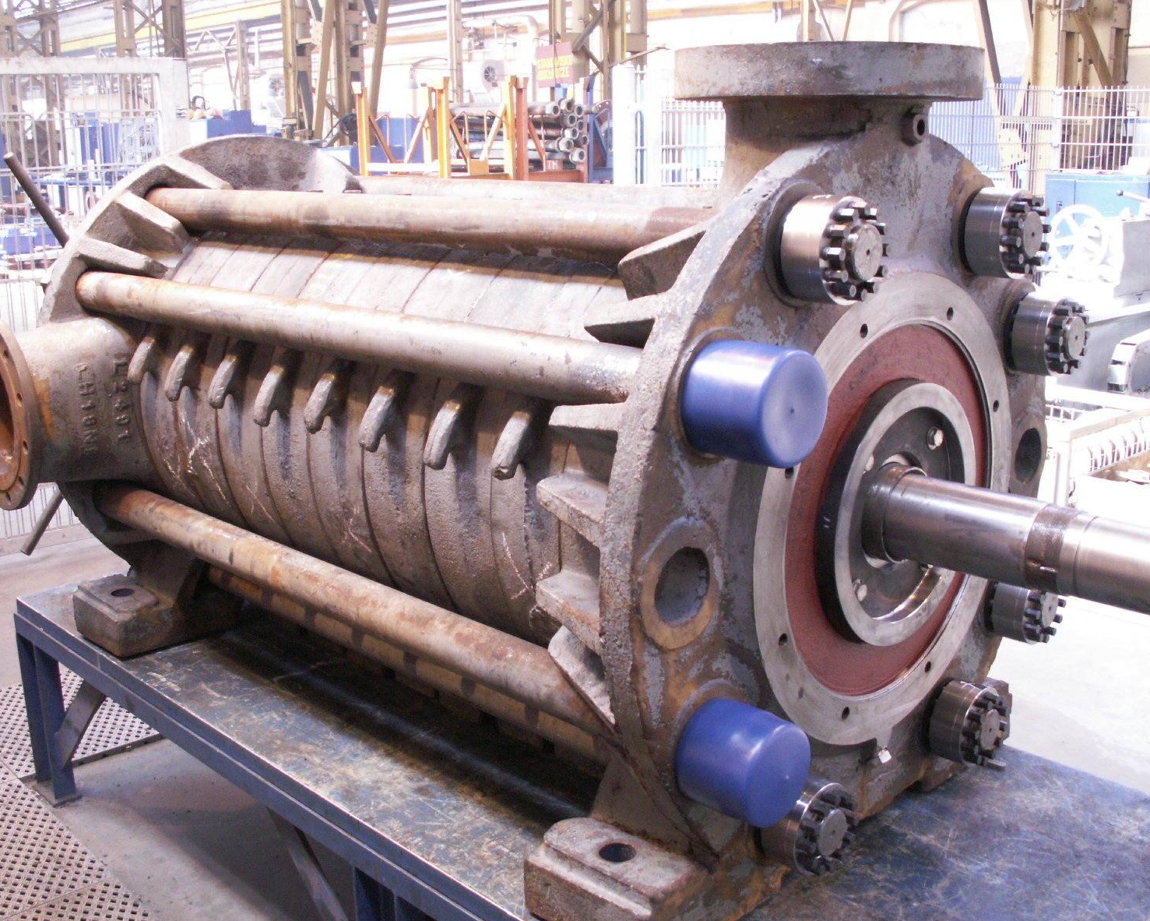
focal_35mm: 37
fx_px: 1259
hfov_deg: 49.1
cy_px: 464
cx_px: 577
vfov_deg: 40.1
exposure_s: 1/20
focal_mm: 5.86
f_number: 2.8
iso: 160
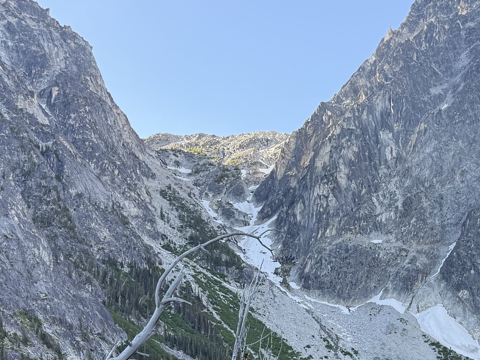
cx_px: 408
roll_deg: -0.2
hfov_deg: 30.6
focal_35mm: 61
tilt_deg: -0.5
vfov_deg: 22.3
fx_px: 846
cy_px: 421
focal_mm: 6.76
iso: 100
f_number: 1.78
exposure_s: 1/602
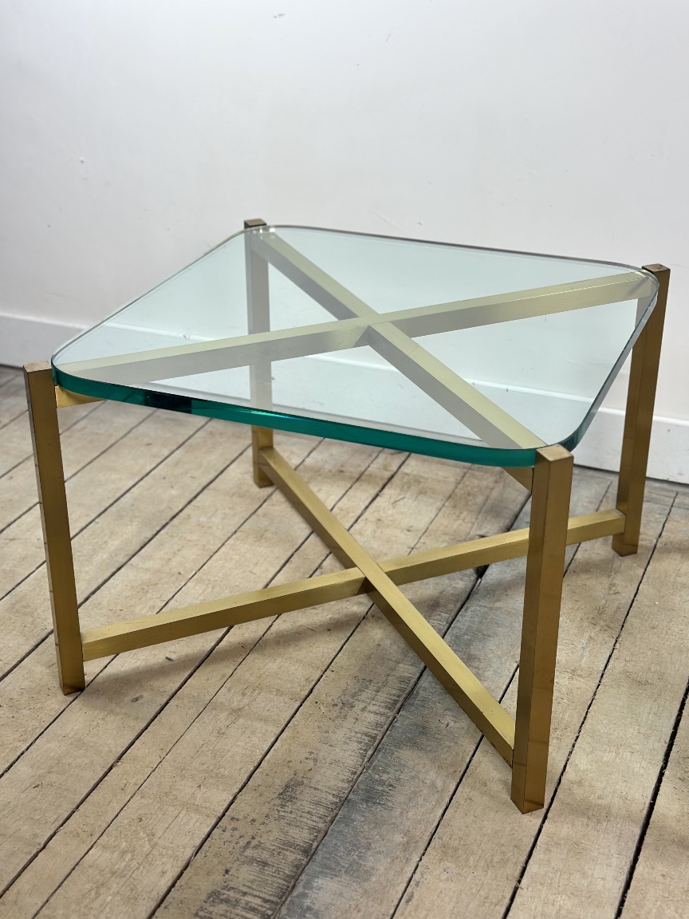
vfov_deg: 38.2
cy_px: 455
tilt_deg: -25.3
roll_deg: -0.2
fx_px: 1327
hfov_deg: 29.1
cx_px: 341
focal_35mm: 50
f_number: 1.78
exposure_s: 1/100
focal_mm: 6.86
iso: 64
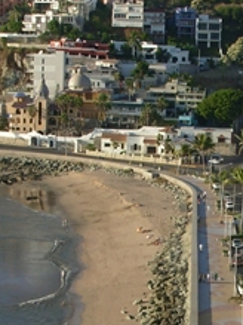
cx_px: 206
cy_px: 251
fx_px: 1171
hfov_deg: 11.8
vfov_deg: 15.7
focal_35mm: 125
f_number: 2.9
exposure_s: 1/995
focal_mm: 6.3
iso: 50
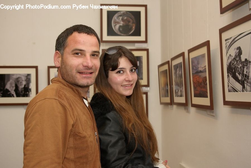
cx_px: 126
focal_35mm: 52
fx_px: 366
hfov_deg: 37.8
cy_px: 84
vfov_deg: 25.8
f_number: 5.6
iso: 400
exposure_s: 1/60
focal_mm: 35
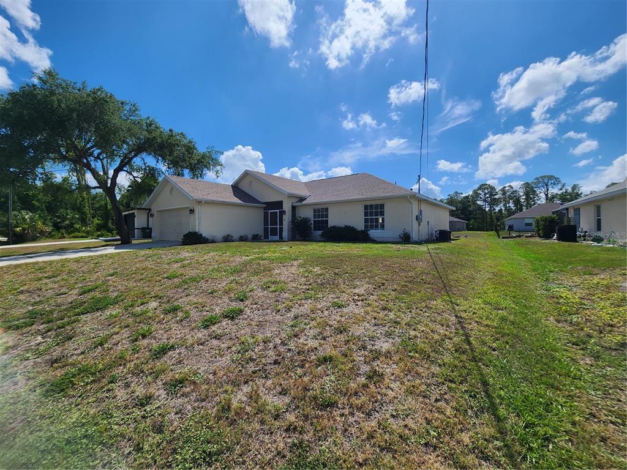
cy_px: 235
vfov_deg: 89.9
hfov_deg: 106.2
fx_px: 235
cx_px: 314
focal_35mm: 13
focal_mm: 2.2
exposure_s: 1/3829
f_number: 2.2
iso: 50
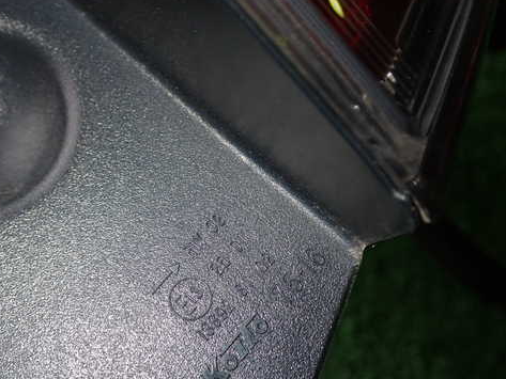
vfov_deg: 28.0
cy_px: 209
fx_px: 760
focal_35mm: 52
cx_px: 201
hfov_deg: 36.7
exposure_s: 1/40
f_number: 8
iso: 200
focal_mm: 7.31
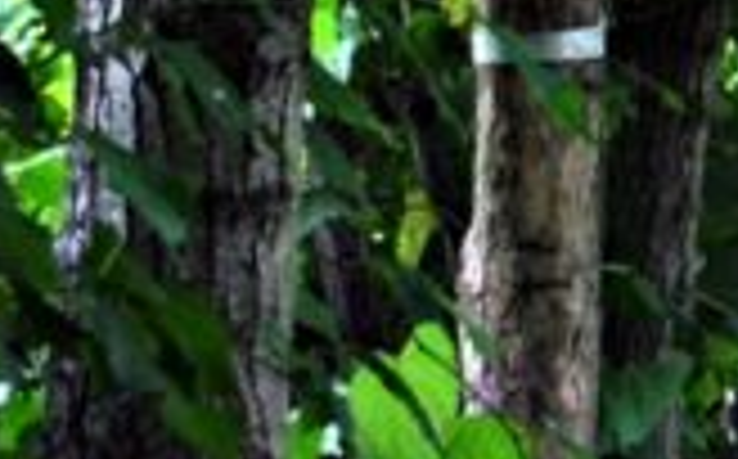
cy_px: 133
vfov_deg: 3.8
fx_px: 6909
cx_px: 2038
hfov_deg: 5.8
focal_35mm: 344
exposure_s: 1/60
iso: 320
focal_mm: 36
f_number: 5
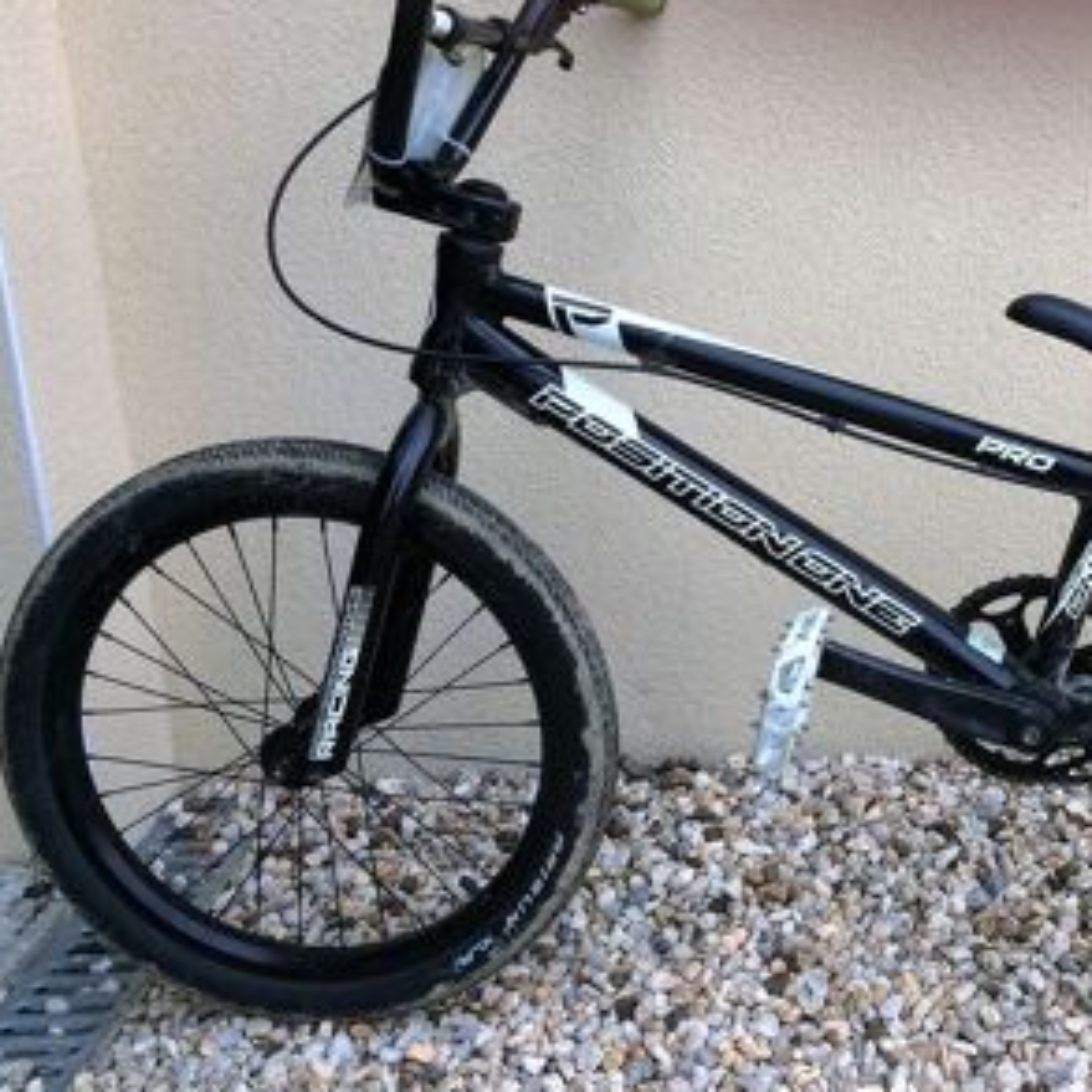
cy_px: 451
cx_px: 887
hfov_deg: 38.4
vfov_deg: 39.9
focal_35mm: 42
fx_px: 1499
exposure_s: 1/720
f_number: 2.2
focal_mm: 4.15
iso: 32
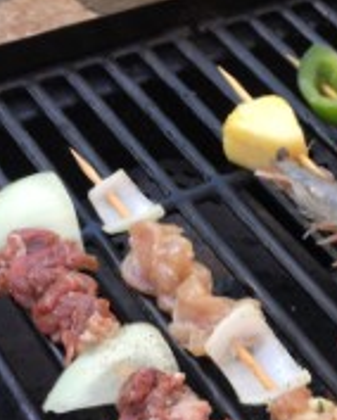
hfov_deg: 20.3
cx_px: 370
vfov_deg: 25.4
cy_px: 396
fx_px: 896
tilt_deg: -53.8
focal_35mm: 72
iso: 32
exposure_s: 1/120
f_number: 2.2
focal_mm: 4.15
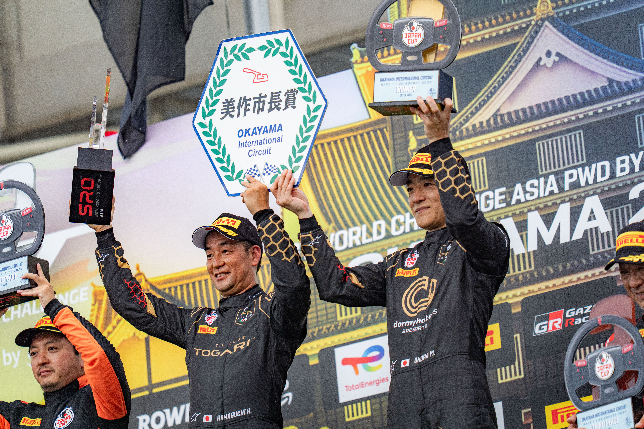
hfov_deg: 5.2
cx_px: 322
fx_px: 7155
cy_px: 214
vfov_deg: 3.4
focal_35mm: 400
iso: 1000
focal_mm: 400
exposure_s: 1/800
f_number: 2.8
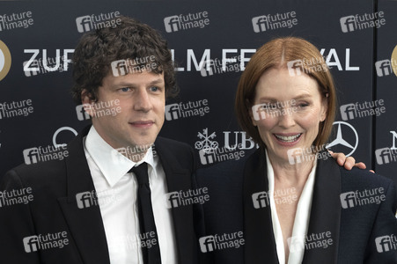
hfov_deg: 12.5
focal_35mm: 164
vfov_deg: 8.3
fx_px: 1810
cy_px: 116
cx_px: 172
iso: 2000
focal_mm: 144
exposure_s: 1/500
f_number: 6.3
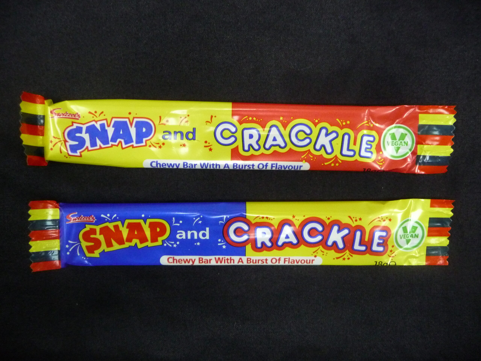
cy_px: 180
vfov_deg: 49.7
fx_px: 389
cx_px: 240
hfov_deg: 63.4
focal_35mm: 28
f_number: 3.3
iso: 640
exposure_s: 1/60
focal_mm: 4.7
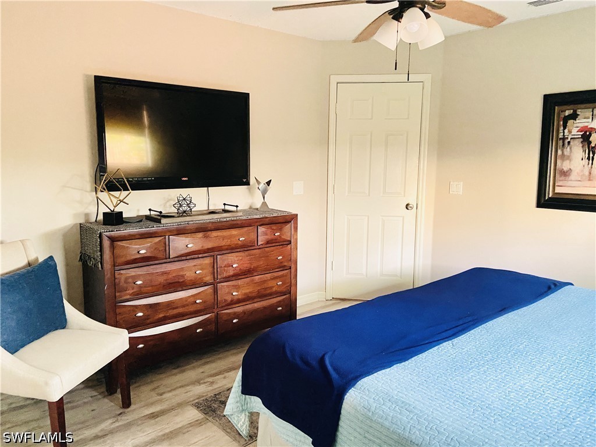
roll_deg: +0.0
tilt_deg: -9.2
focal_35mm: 26
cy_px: 224
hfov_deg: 67.3
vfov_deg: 53.1
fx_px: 448
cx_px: 298
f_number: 1.8
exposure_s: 1/30
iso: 640
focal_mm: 4.25
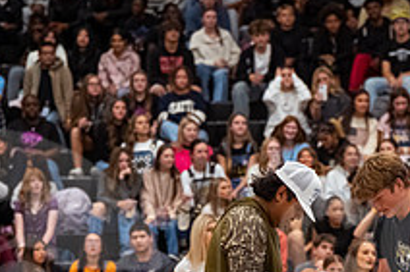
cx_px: 308
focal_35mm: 258
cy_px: 293
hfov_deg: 8.0
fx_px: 2936
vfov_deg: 5.3
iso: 3200
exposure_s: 1/1000
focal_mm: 92
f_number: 3.2
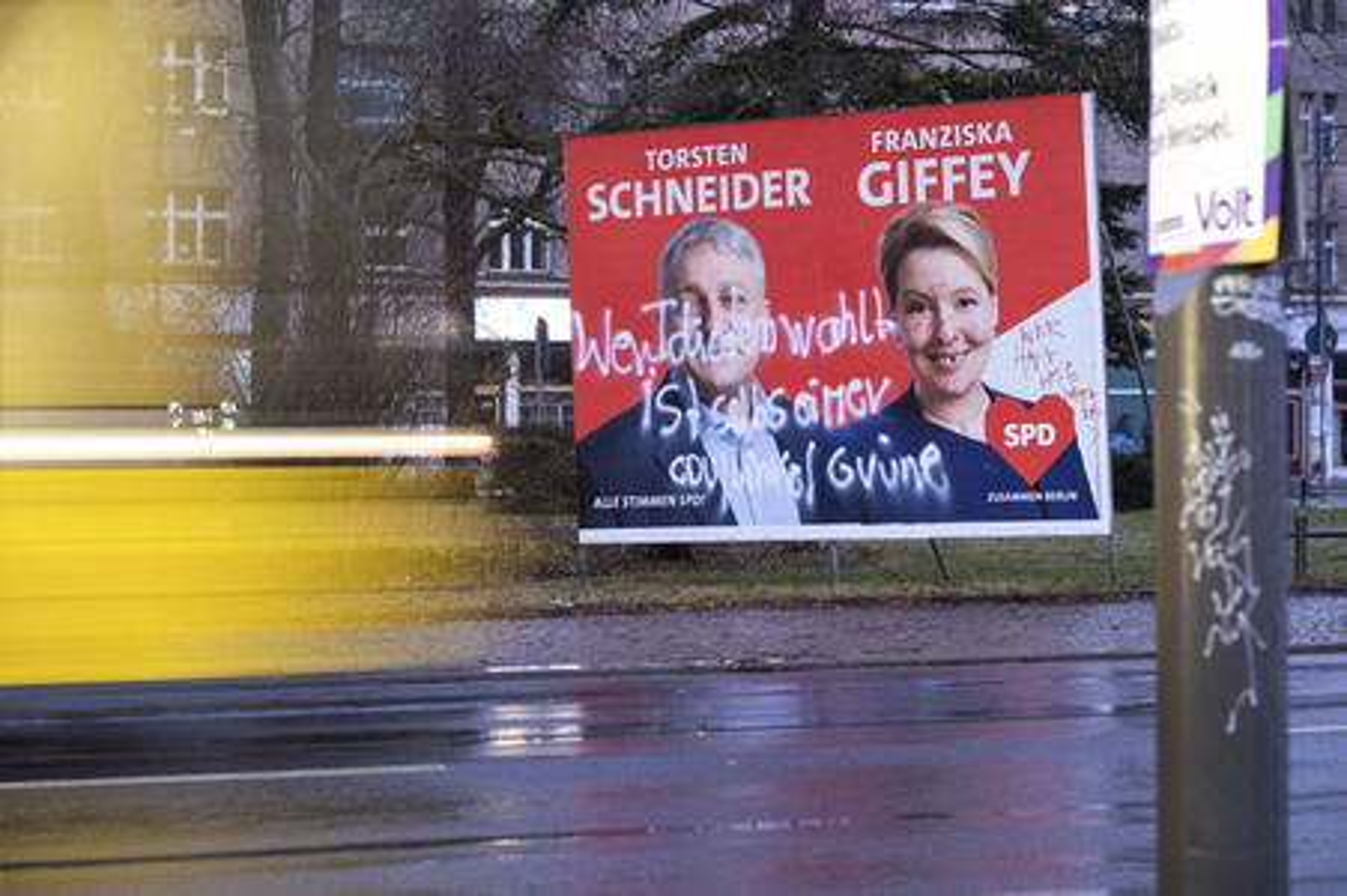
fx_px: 3141
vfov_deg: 16.2
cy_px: 448
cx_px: 674
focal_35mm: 84
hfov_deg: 24.2
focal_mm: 56
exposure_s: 1/5
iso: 200
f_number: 2.5
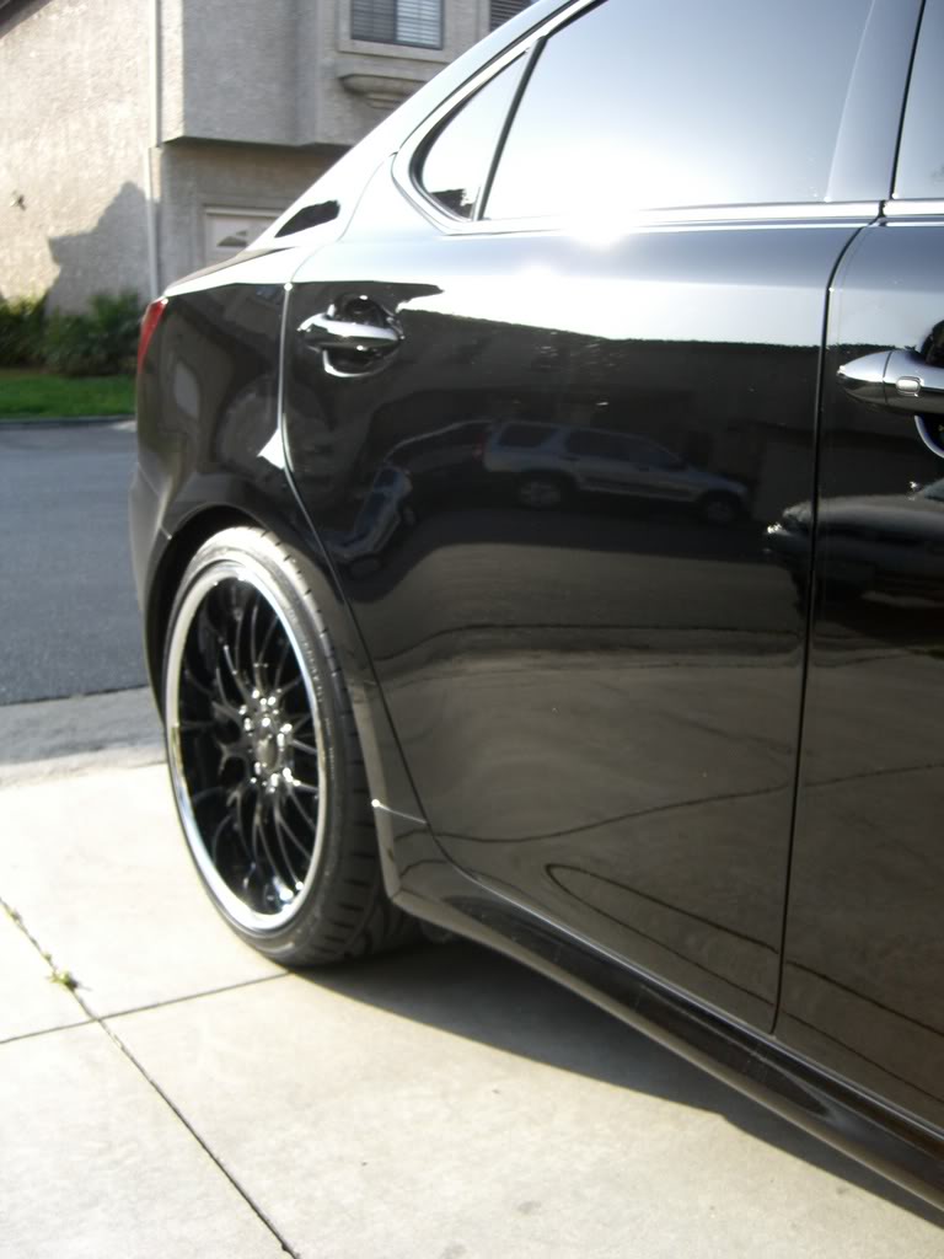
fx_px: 1382
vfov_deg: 49.0
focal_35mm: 38
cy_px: 630
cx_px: 472
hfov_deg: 37.7
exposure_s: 1/320
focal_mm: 7.9
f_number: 2.8
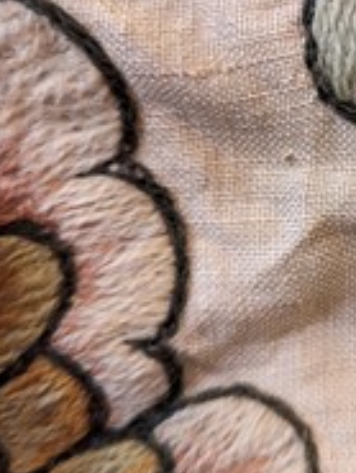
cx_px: 373
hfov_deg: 26.3
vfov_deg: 36.4
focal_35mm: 52
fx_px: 712
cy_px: 151
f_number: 1.85
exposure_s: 1/50
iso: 732
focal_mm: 6.81
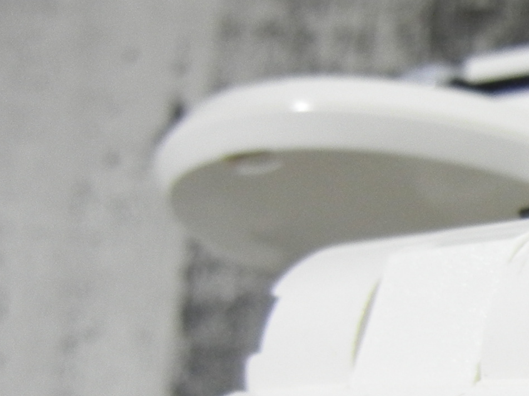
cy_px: 438
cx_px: 810
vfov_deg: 14.0
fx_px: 1574
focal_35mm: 103
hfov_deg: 17.1
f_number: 3.5
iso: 400
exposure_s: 1/44.1
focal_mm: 5.4
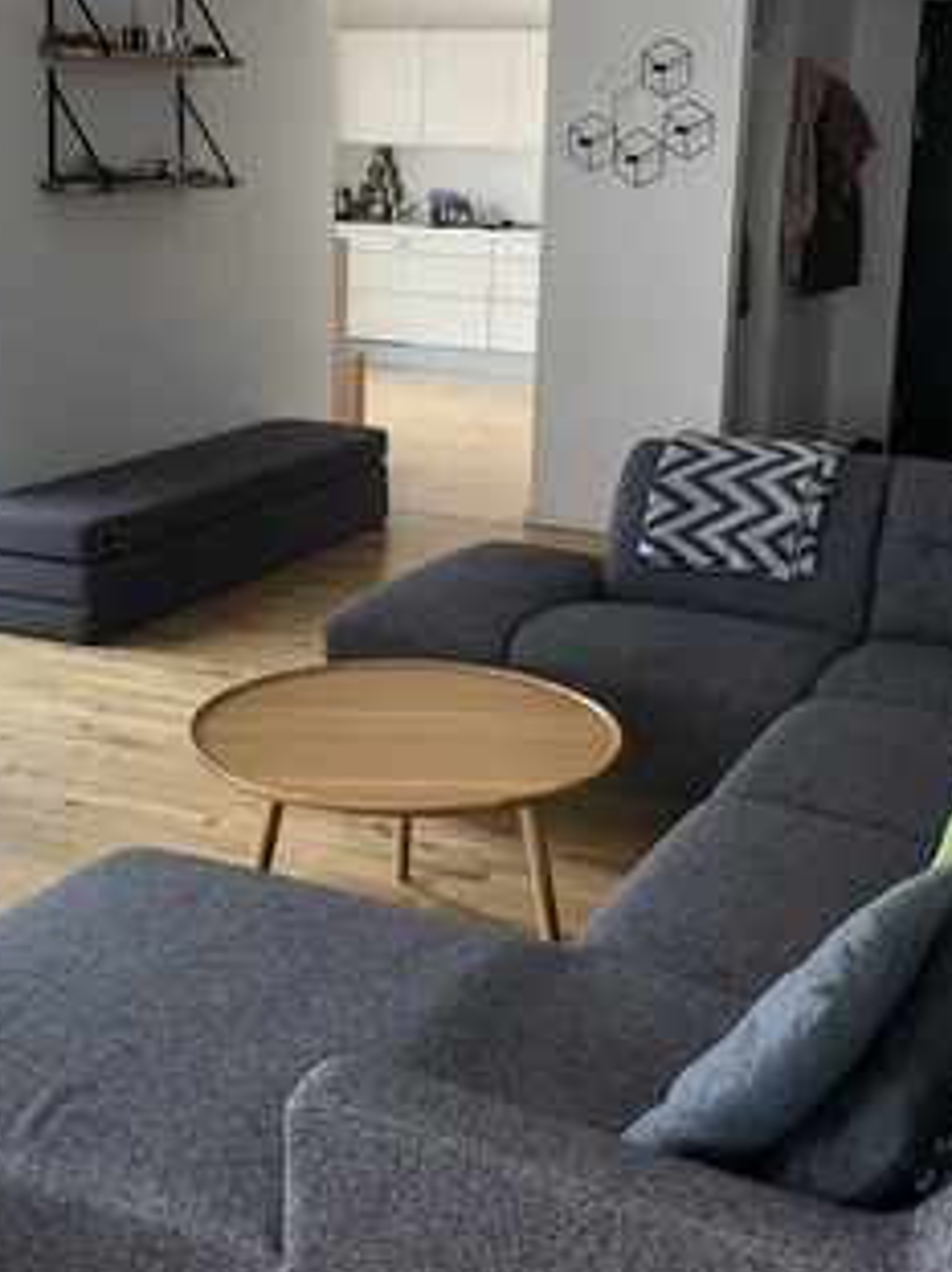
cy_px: 493
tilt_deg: -11.3
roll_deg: -0.1
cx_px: 425
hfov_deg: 30.2
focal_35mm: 48
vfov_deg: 39.5
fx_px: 1761
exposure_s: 1/120
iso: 64
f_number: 1.8
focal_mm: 4
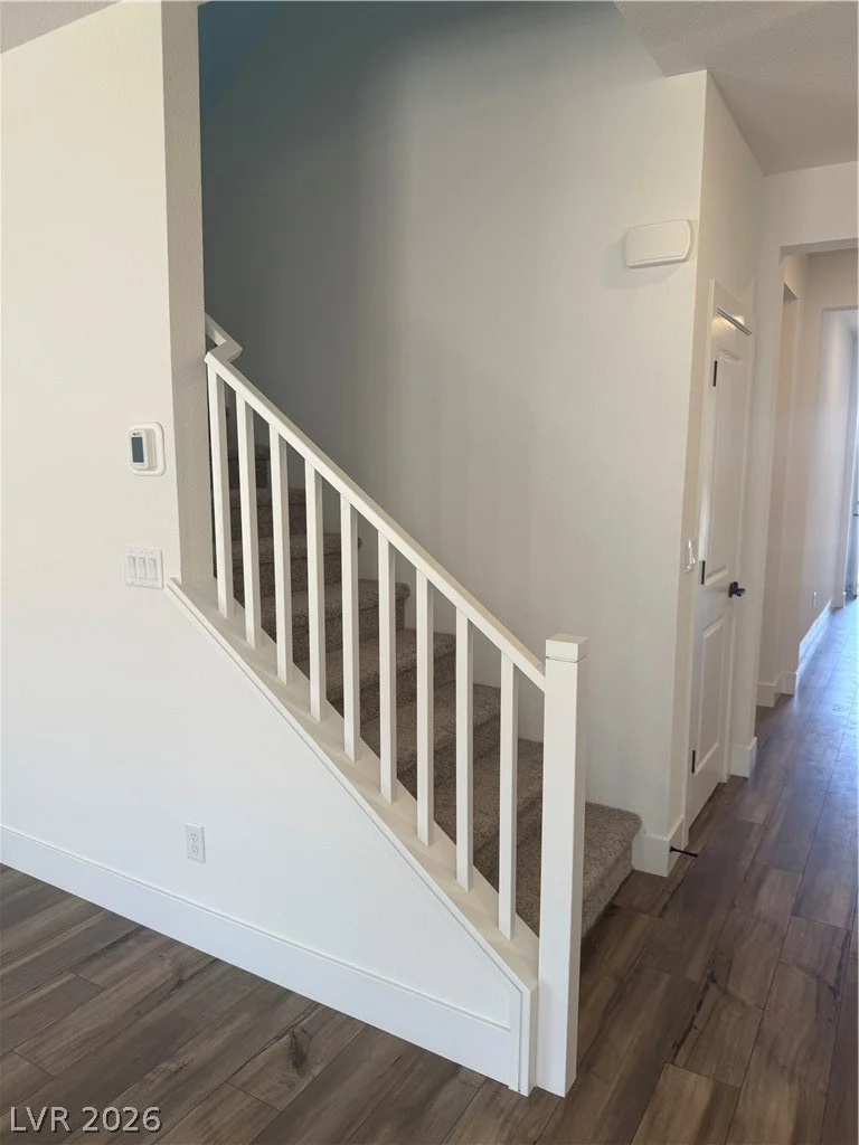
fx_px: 794
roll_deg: -0.5
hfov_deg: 56.8
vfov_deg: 71.6
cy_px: 572
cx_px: 430
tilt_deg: -7.9
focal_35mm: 24
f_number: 1.78
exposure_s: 1/121
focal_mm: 6.76
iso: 50
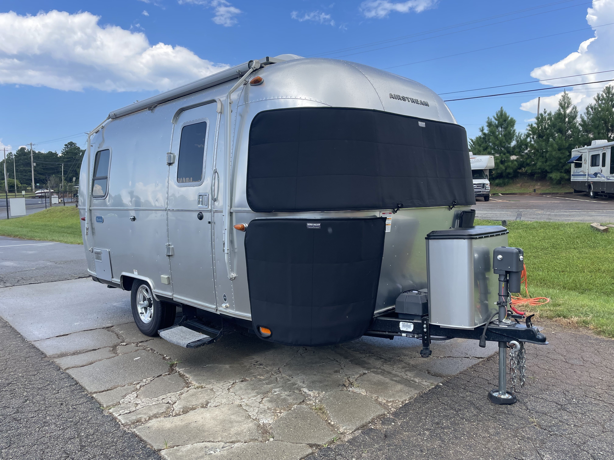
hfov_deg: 67.3
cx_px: 307
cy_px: 230
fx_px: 461
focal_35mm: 26
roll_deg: +1.6
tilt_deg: -5.6
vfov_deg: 53.1
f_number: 1.6
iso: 32
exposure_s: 1/1825
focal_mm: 4.2
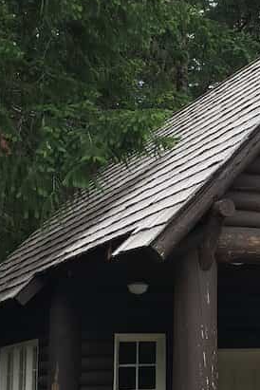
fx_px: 953
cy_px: 179
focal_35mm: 88
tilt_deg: +12.8
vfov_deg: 23.1
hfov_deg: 14.8
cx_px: 342
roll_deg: +1.8
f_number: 2.2
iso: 25
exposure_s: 1/194
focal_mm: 4.15
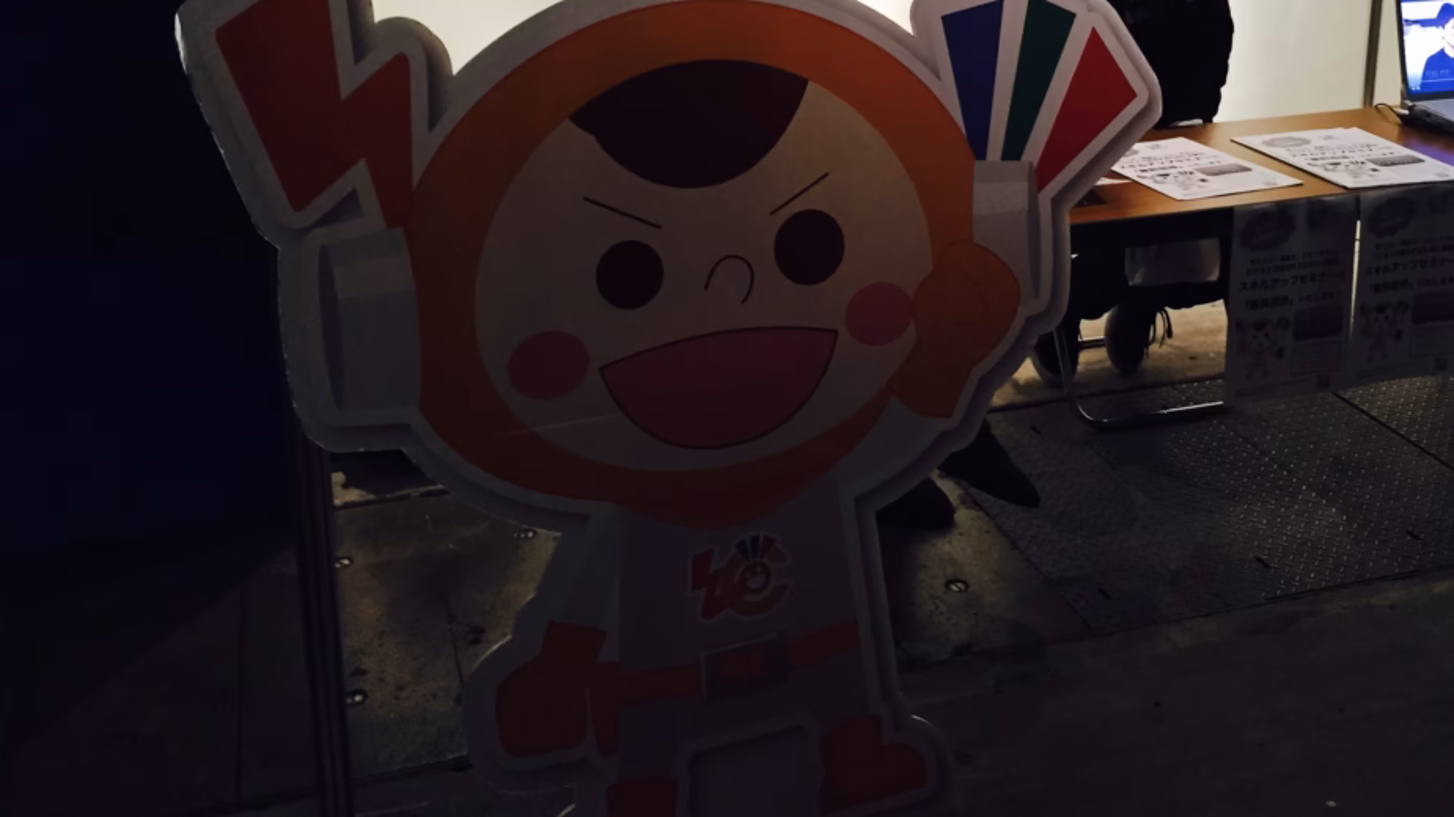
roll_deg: -1.3
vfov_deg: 28.5
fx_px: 1580
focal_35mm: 41
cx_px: 860
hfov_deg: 49.2
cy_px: 189
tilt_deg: -16.6
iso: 160
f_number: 2.2
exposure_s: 1/30
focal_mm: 4.15
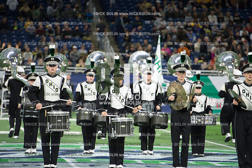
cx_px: 126
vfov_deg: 7.0
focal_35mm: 195
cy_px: 84
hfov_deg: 10.6
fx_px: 1364
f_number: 3.5
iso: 2500
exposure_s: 1/1000
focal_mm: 195
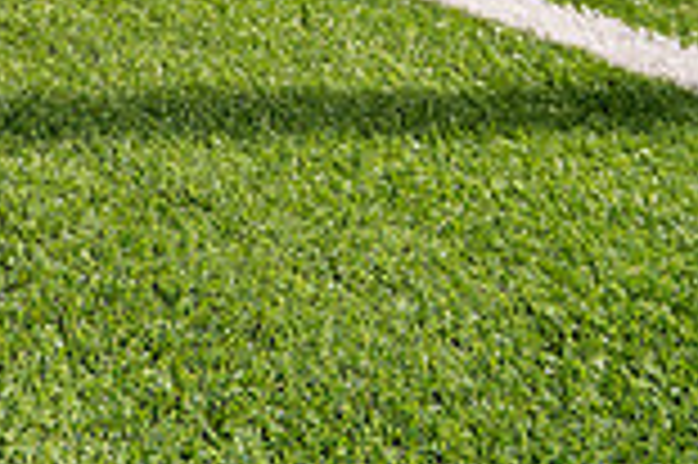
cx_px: 27
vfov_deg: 13.1
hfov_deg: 22.6
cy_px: -523
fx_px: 1685
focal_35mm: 87
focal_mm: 30
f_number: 4.5
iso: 100
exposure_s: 1/1000
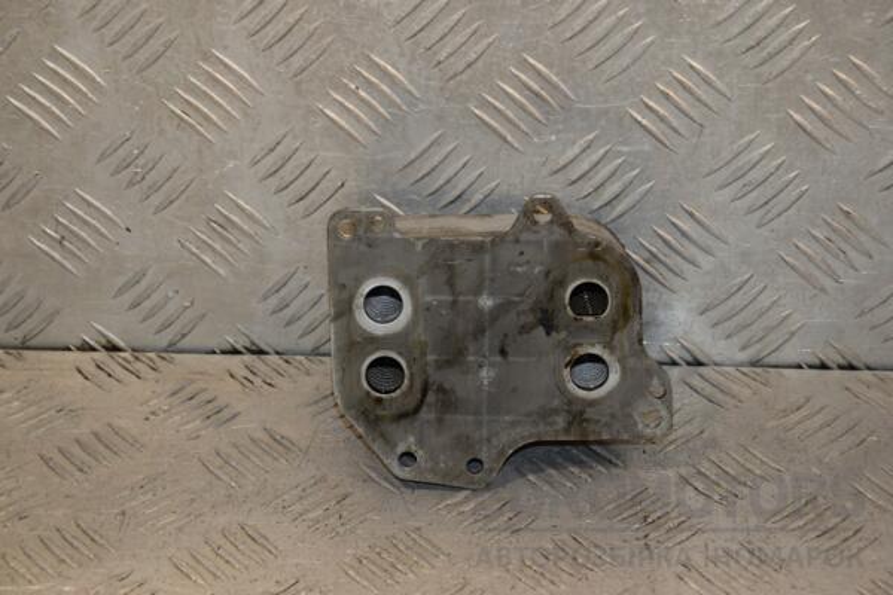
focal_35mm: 105
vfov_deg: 13.0
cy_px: 298
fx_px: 2604
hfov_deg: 19.5
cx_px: 446
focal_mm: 70
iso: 800
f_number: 7.1
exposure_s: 1/200
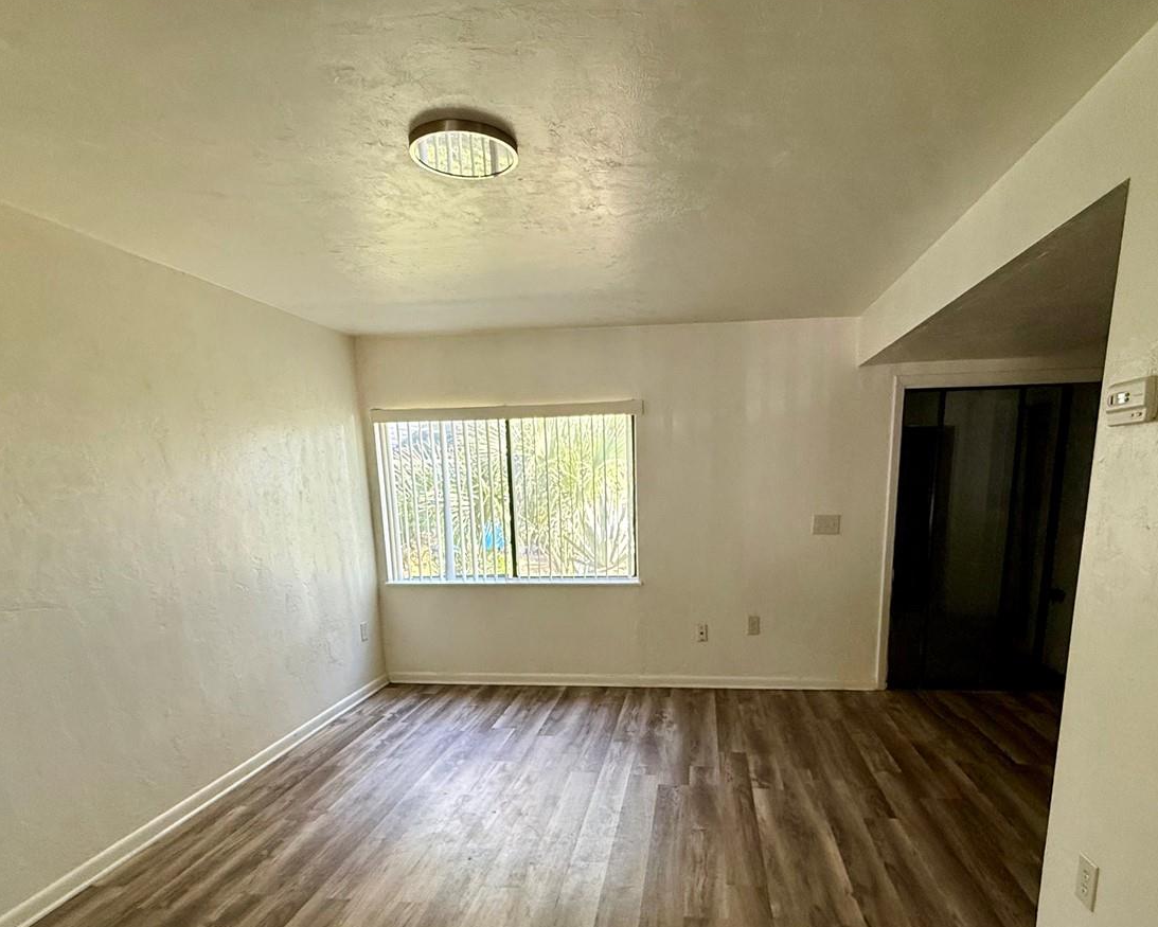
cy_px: 621
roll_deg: +1.2
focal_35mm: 20
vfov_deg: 66.2
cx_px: 623
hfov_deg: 80.2
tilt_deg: -10.9
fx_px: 686
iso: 320
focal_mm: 2.22
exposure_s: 1/97
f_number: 2.2
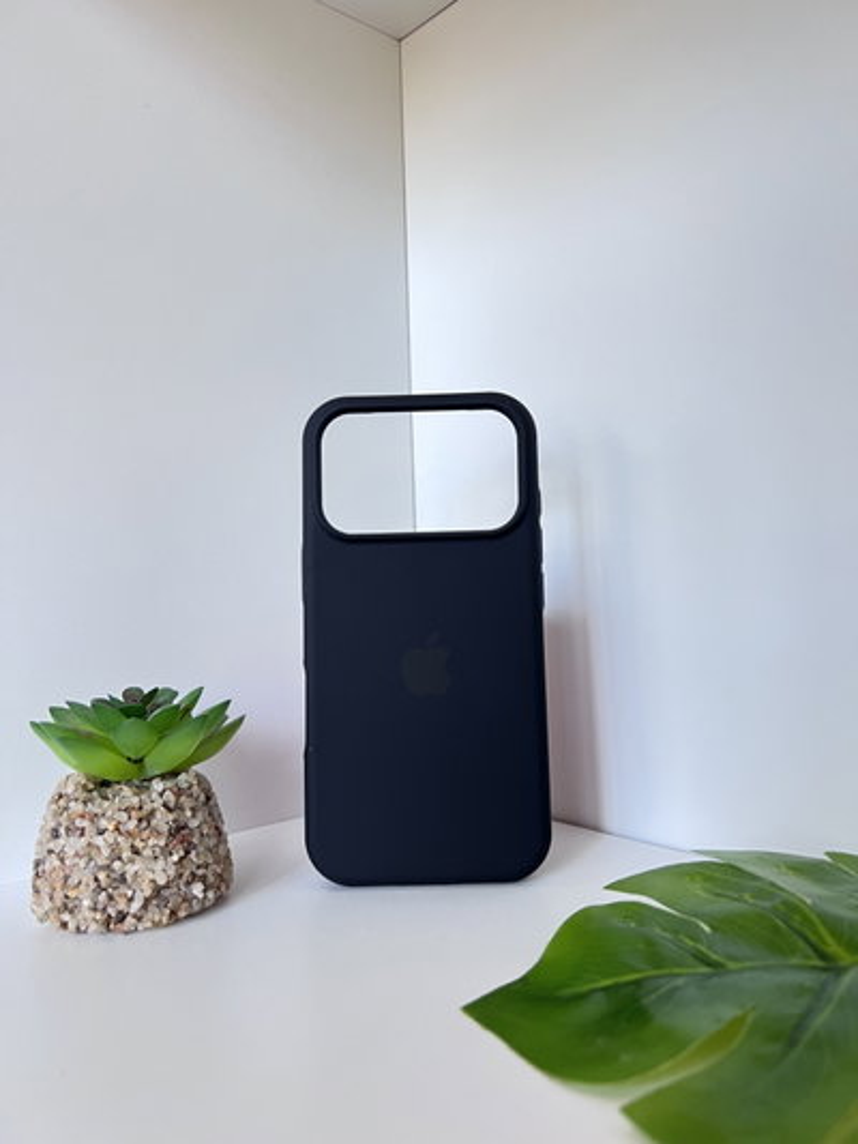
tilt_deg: -0.3
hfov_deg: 53.1
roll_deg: +3.2
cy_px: 572
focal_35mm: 26
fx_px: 859
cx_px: 429
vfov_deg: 67.3
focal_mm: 5.7
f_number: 1.5
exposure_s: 1/60
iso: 200
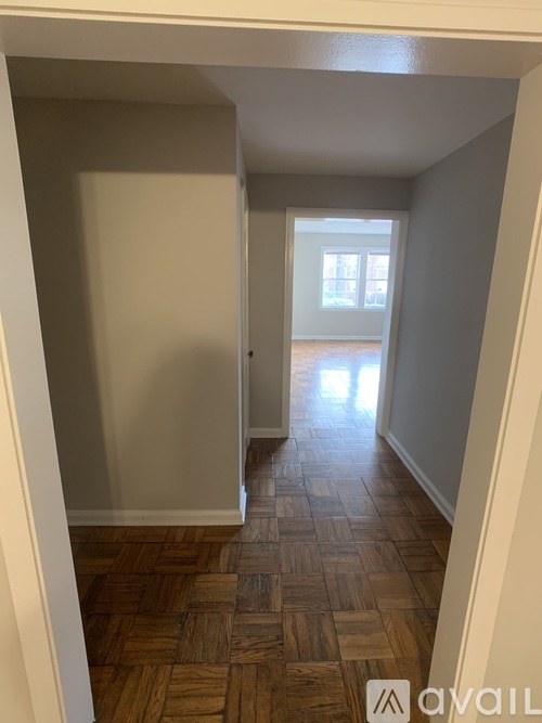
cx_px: 271
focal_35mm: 26
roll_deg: -1.0
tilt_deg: -12.9
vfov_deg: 67.3
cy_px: 362
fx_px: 543
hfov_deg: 53.0
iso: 400
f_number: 1.8
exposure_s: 1/53
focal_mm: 4.25
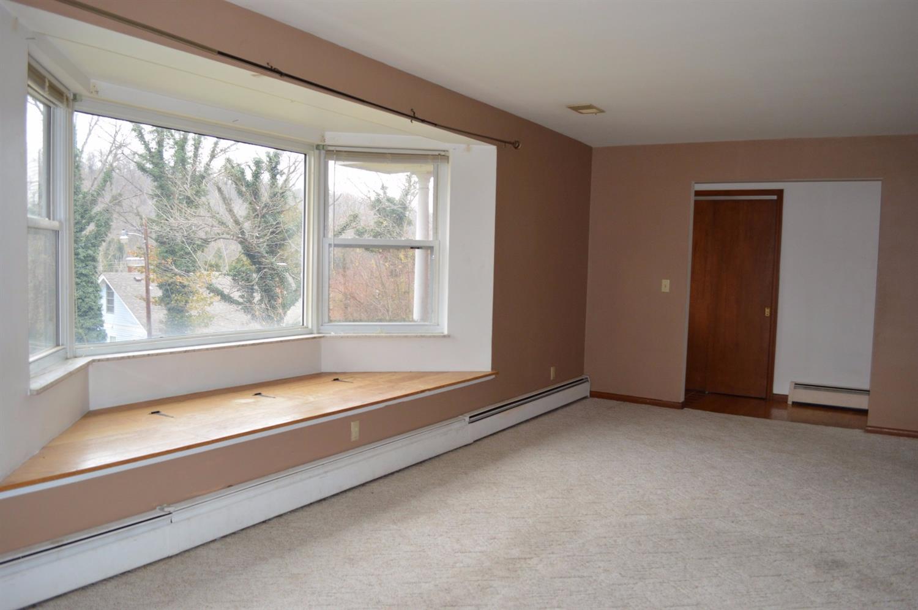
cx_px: 459
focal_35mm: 27
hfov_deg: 67.4
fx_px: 688
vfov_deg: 47.8
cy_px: 305
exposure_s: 1/60
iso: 400
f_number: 4
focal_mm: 18
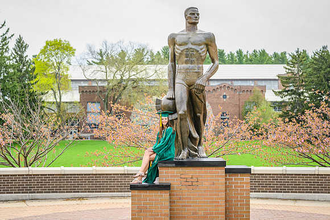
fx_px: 718
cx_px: 165
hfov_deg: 25.9
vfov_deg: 17.4
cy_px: 101
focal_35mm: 78
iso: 400
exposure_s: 1/1000
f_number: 4
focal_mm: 72
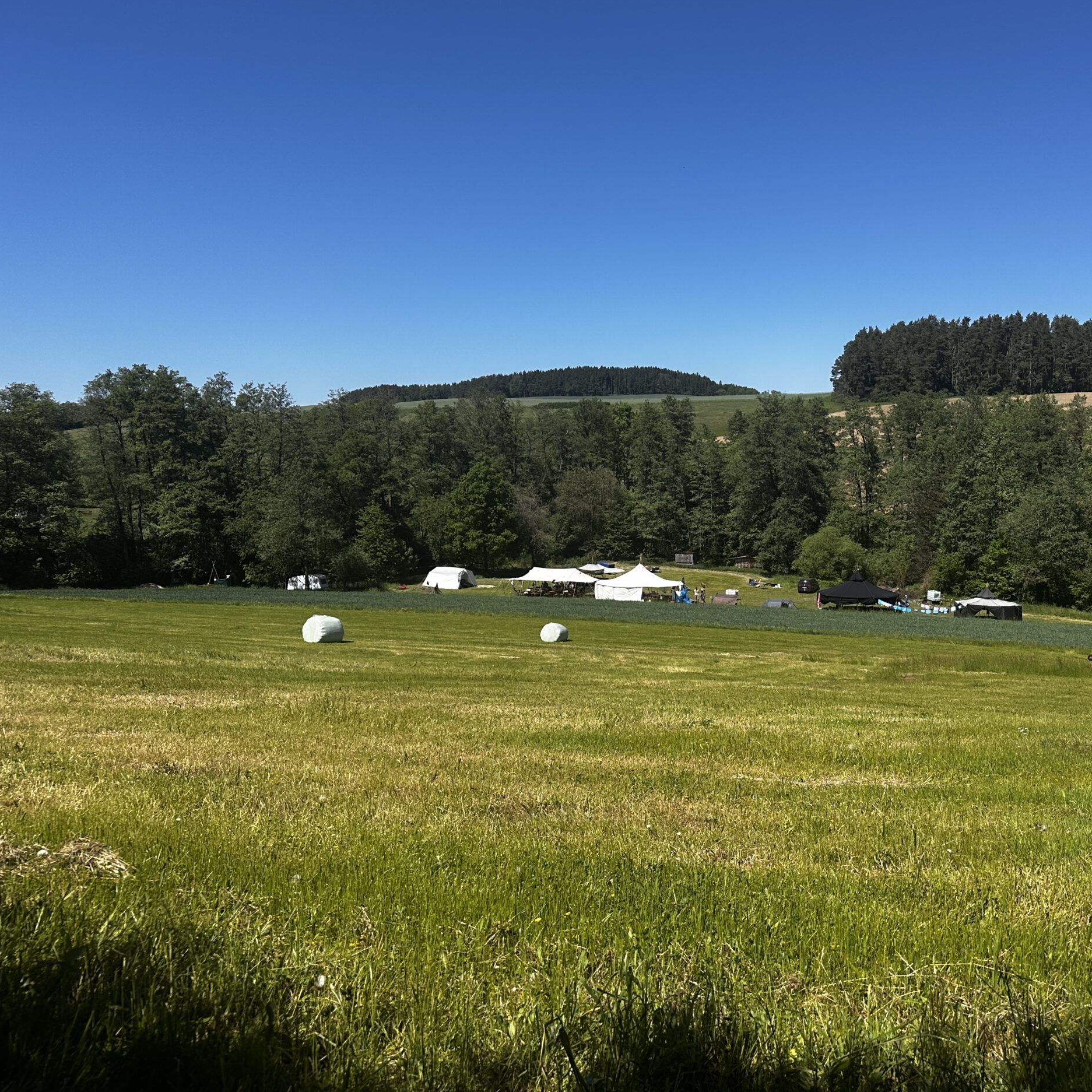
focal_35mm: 29
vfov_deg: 55.6
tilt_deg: -6.2
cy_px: 553
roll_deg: +0.1
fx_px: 1035
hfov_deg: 54.6
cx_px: 721
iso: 80
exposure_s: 1/4348
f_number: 1.78
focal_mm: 6.86
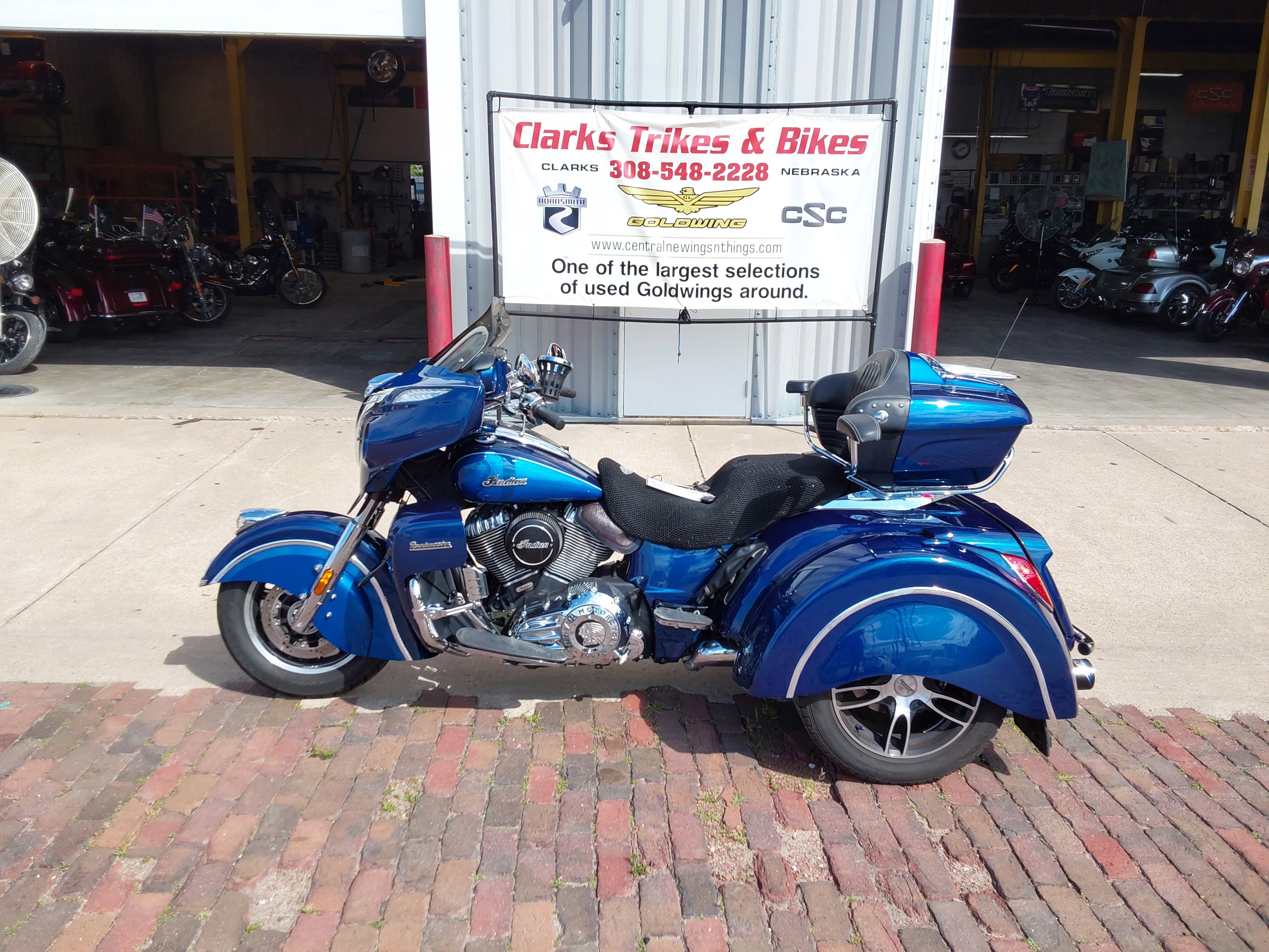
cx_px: 634
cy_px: 476
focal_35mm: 28
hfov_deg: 63.4
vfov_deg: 49.7
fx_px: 1026
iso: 50
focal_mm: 2.91
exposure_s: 1/1413
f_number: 1.9
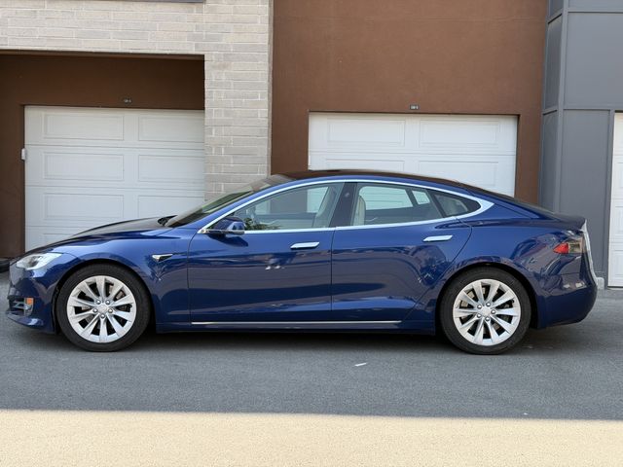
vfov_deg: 30.3
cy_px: 234
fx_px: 864
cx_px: 312
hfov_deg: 39.7
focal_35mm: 48
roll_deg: -1.1
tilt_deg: -2.8
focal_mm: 6.76
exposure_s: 1/726
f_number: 1.78
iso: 64
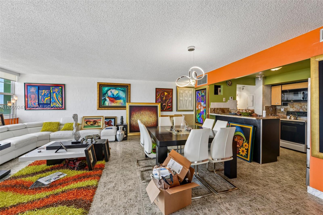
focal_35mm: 14
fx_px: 126
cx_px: 162
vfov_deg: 81.2
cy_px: 108
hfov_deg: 104.3
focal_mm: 14
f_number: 9
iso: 200
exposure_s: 1/6
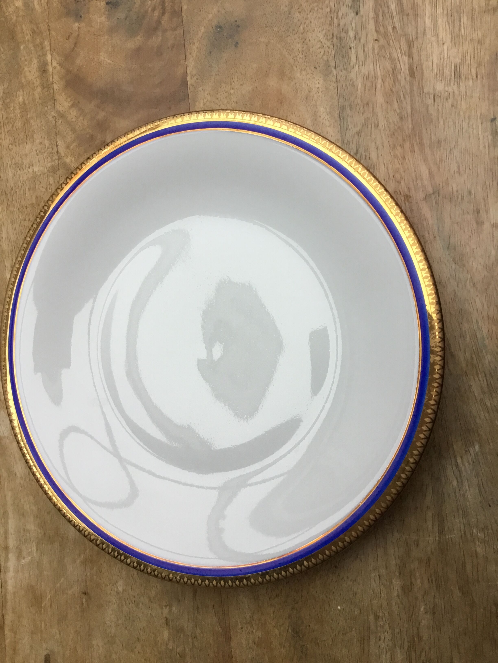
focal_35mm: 31
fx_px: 595
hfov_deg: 45.4
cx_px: 249
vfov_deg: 58.4
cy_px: 332
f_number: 2.4
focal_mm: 3.3
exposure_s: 1/33
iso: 40
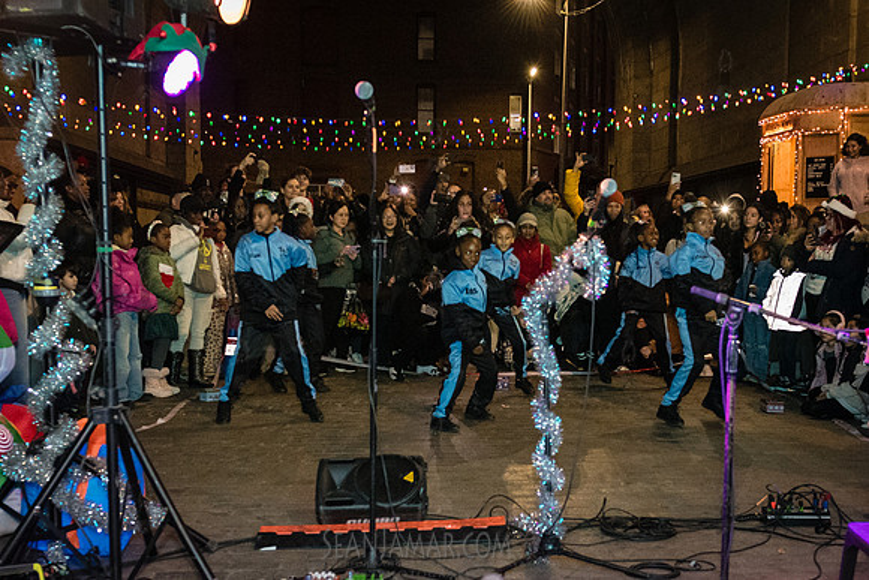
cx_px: 477
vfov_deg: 29.5
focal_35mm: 46
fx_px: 1100
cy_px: 339
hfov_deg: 43.1
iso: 6400
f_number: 3.5
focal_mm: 27
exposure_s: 1/160
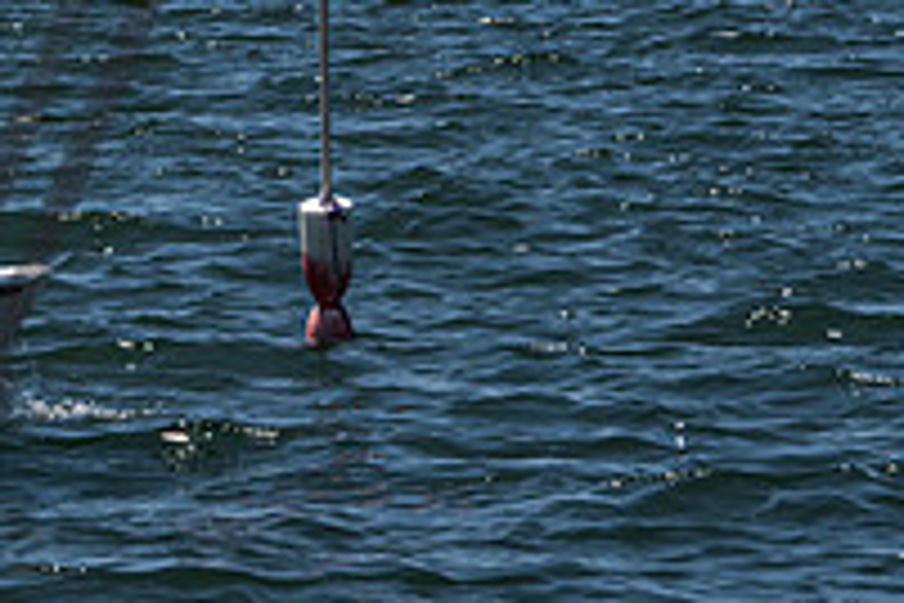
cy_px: -222
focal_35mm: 512
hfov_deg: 4.0
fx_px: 12856
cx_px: -519
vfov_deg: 2.7
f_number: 18
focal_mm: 130
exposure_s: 1/400
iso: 250
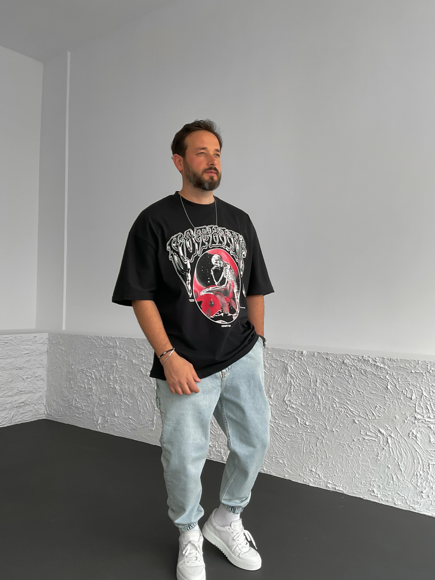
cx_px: 224
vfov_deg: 60.0
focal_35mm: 30
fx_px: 503
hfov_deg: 46.8
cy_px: 290
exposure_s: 1/120
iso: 32
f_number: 1.8
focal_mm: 3
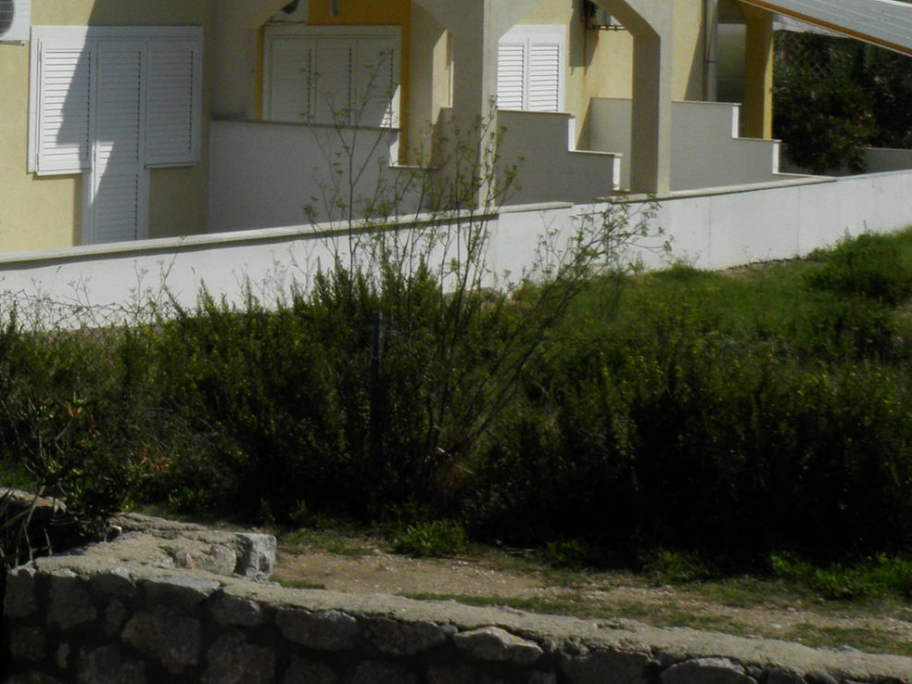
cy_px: -92
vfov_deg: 13.1
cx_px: -342
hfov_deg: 16.5
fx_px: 2924
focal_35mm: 111
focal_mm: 7.1
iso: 50
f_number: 5.7
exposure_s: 1/1000
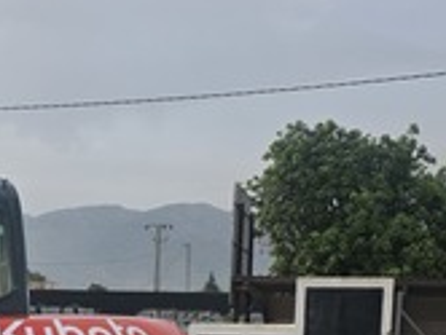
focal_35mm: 76
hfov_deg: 24.5
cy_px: 389
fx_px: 981
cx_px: 4
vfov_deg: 18.5
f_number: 1.7
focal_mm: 6.3
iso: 80
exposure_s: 1/2463
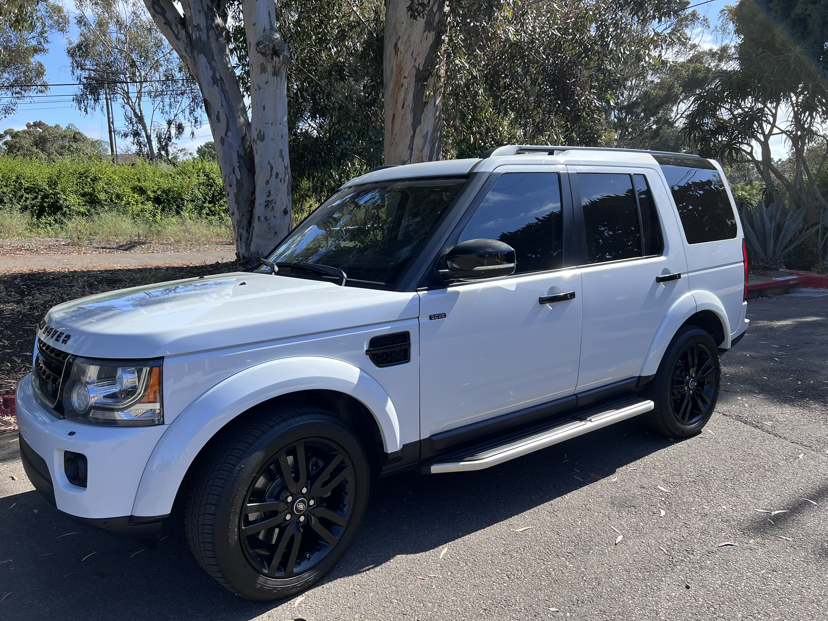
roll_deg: +1.0
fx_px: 622
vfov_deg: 53.1
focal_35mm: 26
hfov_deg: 67.3
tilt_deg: -9.4
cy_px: 310
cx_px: 414
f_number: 1.5
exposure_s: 1/1751
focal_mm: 5.7
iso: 50
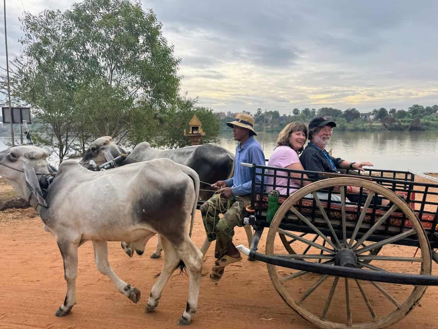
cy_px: 154
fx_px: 329
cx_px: 236
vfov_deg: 53.0
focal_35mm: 26
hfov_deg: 67.2
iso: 80
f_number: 1.8
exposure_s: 1/2105
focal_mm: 6.8
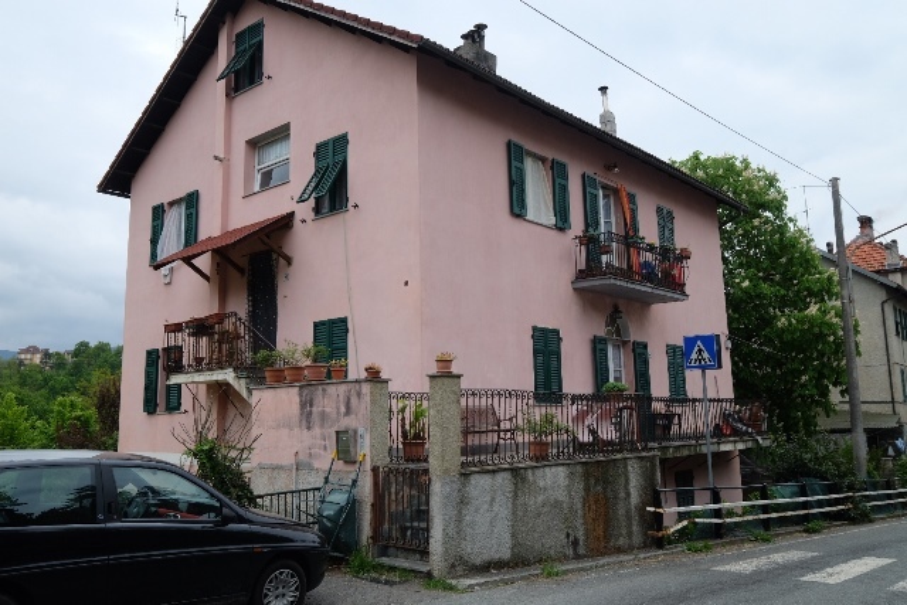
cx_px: 454
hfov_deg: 60.3
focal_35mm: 31
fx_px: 781
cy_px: 302
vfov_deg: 42.3
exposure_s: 1/420
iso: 400
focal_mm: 20.9
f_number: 8
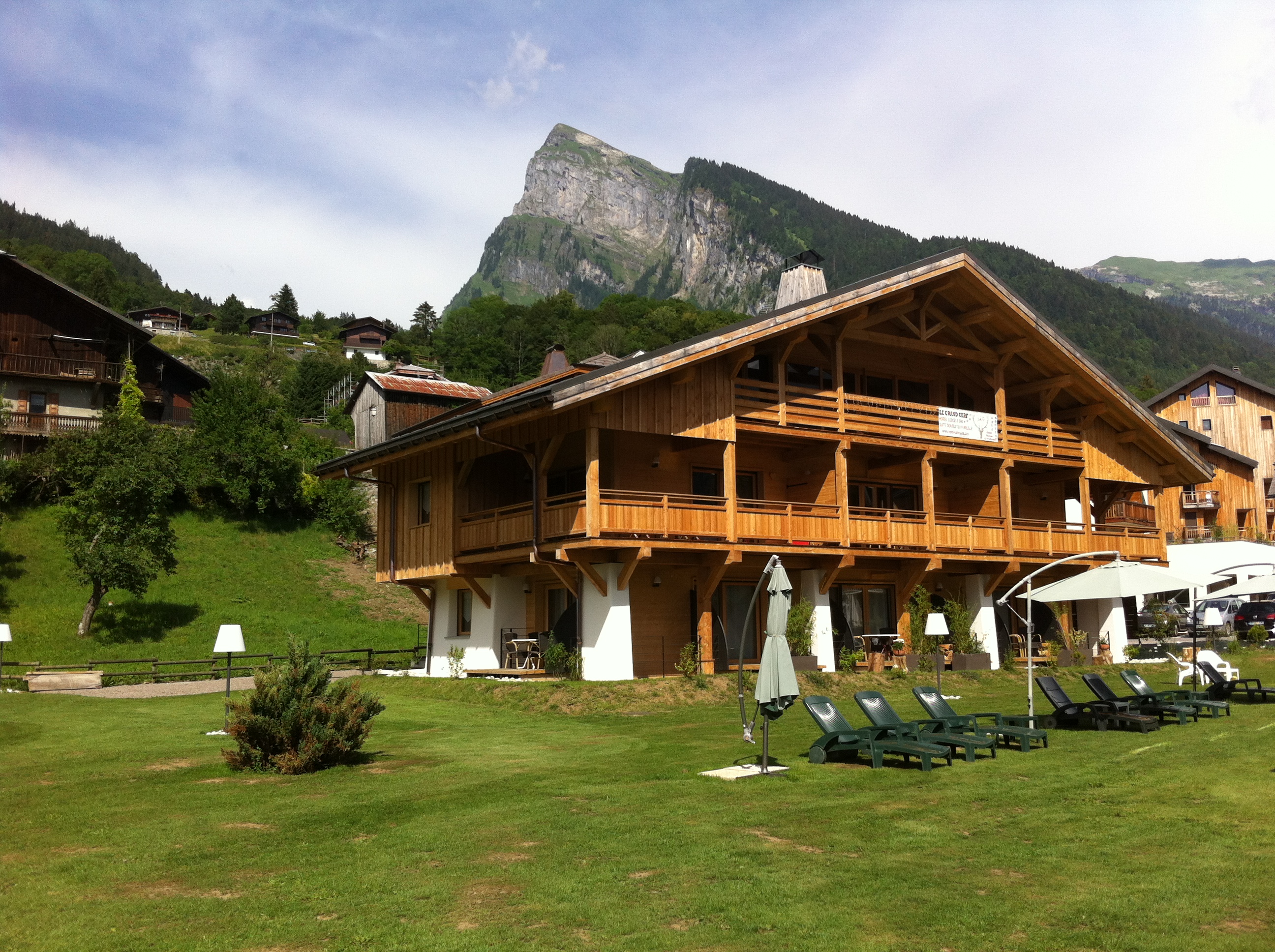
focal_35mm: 35
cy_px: 476
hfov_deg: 52.7
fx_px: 1287
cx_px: 638
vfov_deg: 40.6
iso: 80
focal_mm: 3.85
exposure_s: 1/1257
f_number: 2.8
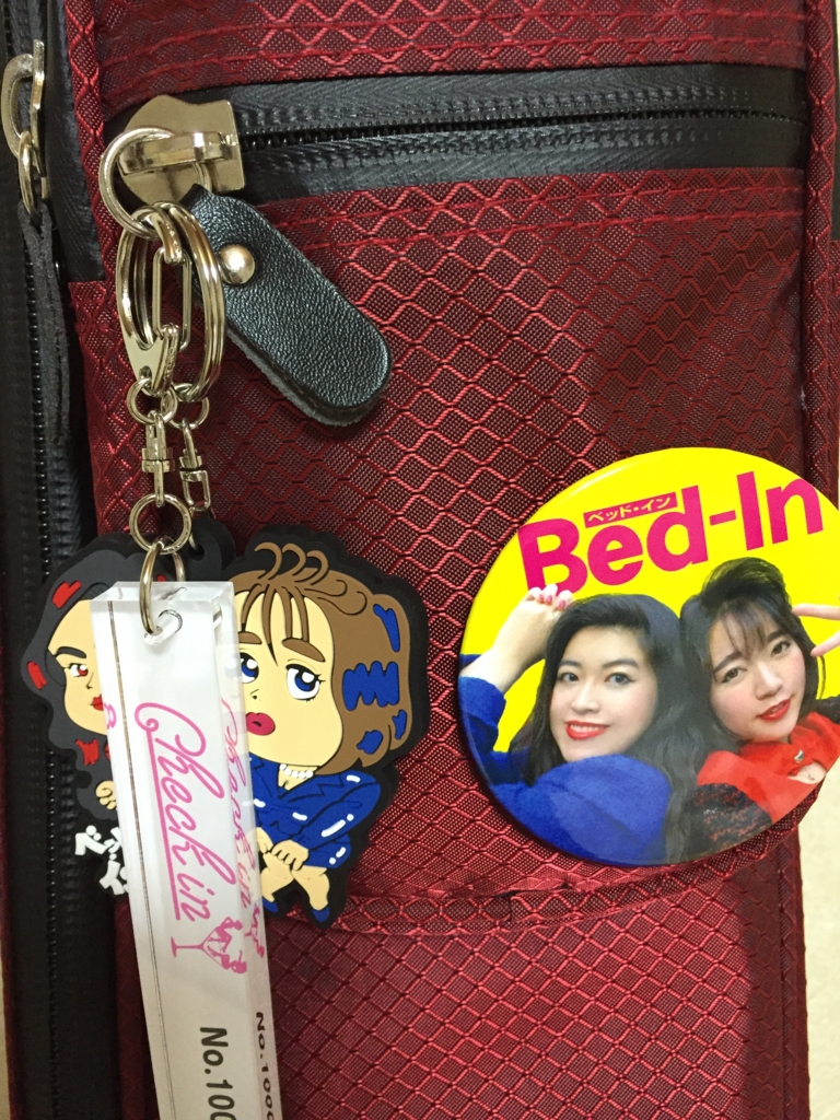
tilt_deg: -16.9
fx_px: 938
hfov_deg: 48.2
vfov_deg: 61.7
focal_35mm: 29
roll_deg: +2.4
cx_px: 420
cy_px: 560
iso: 250
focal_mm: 4.15
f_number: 2.2
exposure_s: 1/25
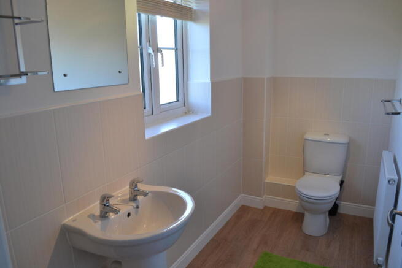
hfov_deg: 67.4
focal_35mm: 27
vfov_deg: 48.0
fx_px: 302
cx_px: 201
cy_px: 134
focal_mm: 18
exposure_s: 1/80
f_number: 4.5
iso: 400
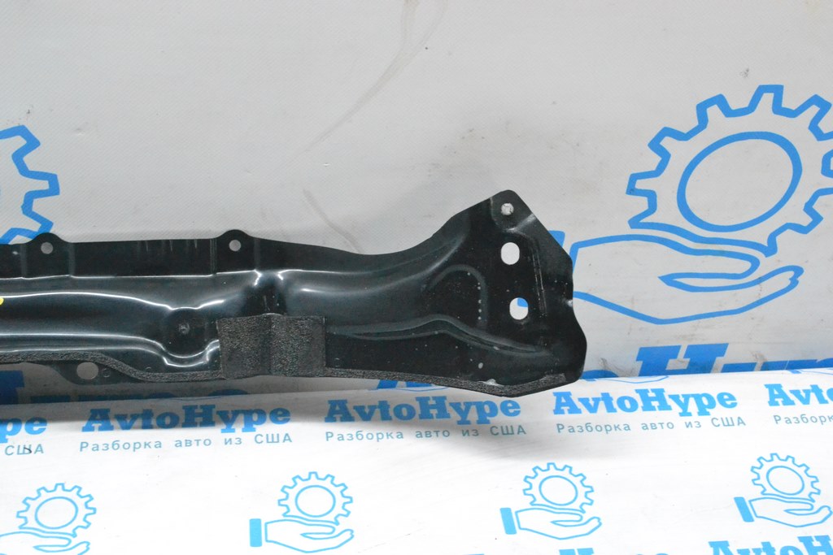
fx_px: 1180
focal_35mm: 51
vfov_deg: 26.5
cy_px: 278
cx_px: 416
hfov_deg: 38.9
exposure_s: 1/160
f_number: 9
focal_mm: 34
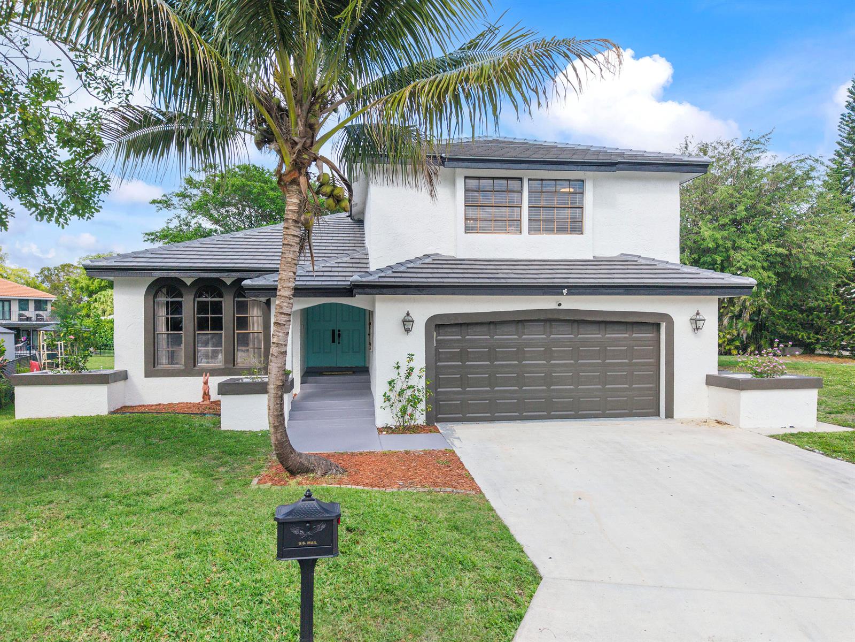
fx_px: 593
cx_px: 428
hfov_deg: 71.6
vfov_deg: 56.8
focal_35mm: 24
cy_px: 321
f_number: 1.8
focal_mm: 8.67
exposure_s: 1/3000
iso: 200
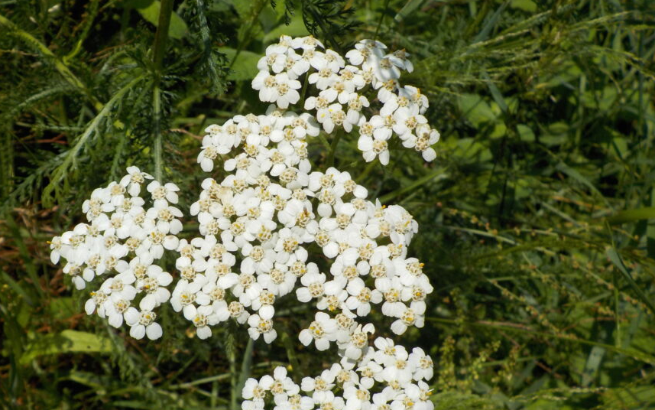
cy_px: 229
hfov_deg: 51.3
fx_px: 678
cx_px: 271
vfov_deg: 33.6
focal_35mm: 38
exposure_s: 1/800
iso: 125
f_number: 6.6
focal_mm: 4.1
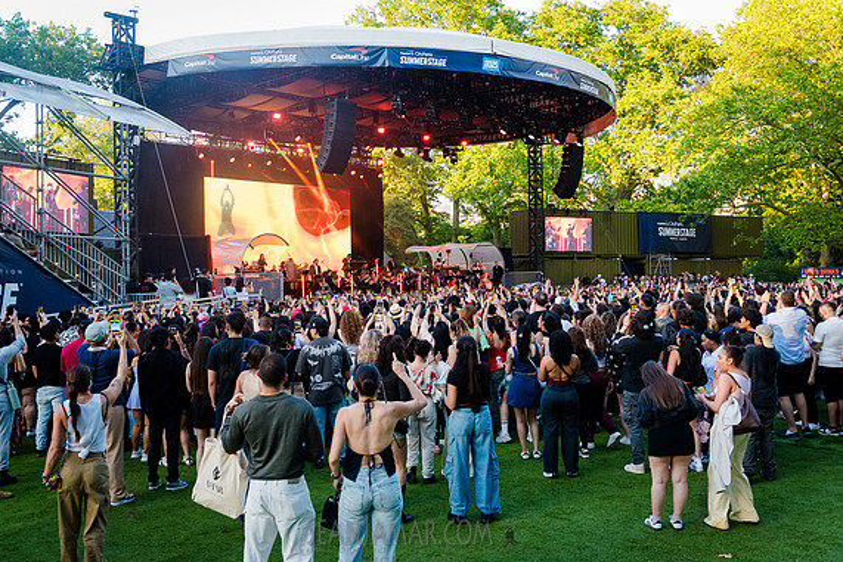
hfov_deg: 51.9
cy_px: 281
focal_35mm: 37
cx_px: 416
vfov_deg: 36.0
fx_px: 867
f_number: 4.5
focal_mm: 36
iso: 3200
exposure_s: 1/800
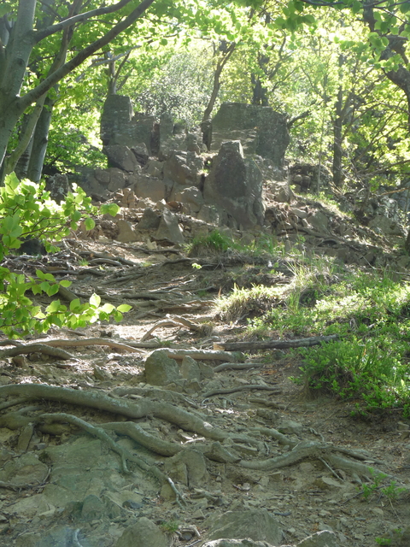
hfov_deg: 16.2
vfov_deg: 21.5
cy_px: 274
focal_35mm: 91
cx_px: 205
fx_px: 1437
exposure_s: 1/100
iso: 100
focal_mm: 16.1
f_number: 3.6
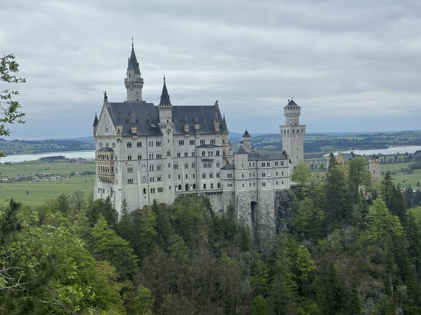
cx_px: 210
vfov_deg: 30.3
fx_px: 584
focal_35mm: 48
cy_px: 158
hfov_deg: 39.7
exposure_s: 1/926
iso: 64
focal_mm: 6.76
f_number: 1.78
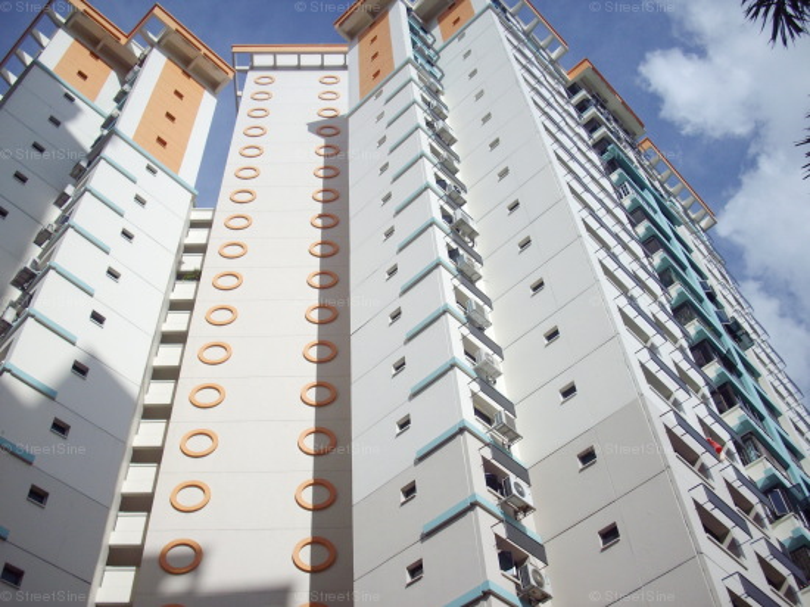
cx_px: 405
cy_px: 304
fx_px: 865
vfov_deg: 38.6
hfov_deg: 50.2
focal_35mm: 37
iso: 80
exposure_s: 1/640
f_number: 5.6
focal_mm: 6.2
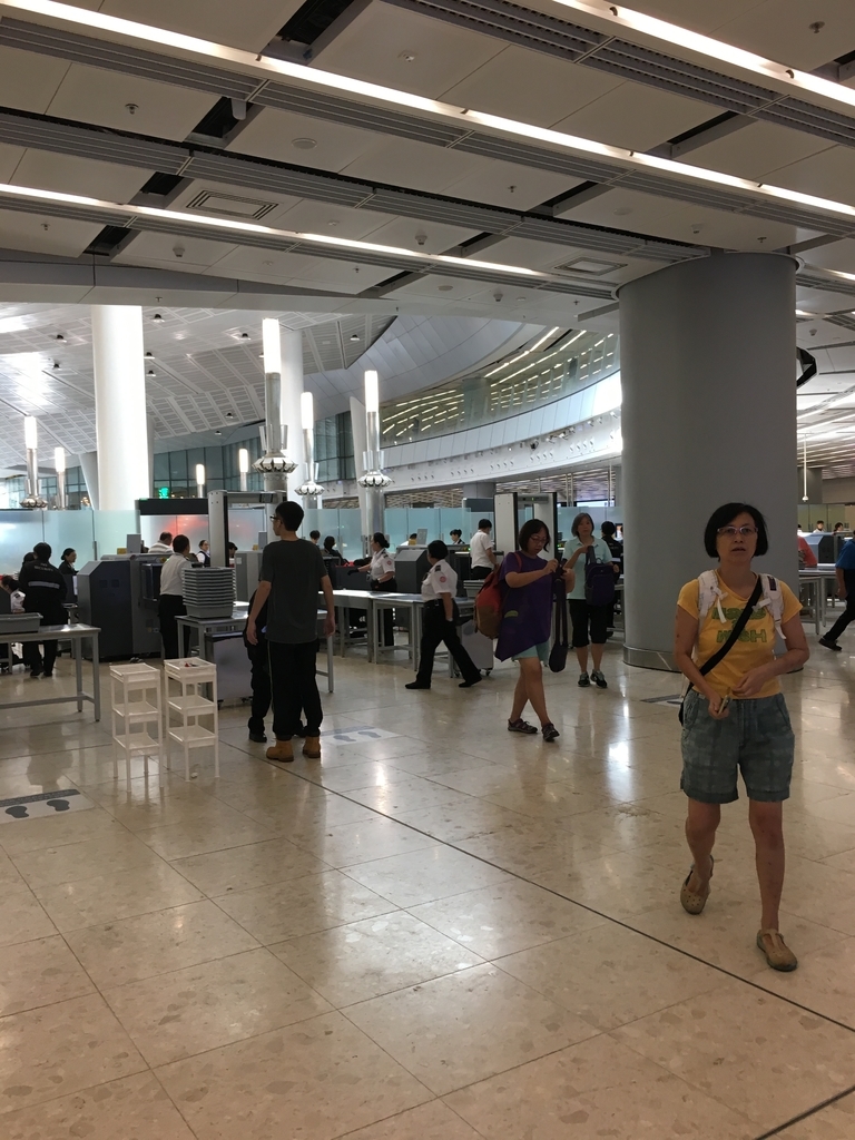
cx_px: 428
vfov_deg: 61.7
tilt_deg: -1.2
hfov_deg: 48.2
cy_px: 570
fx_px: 955
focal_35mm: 29
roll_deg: +1.3
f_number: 2.2
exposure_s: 1/33
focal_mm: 4.15
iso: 40
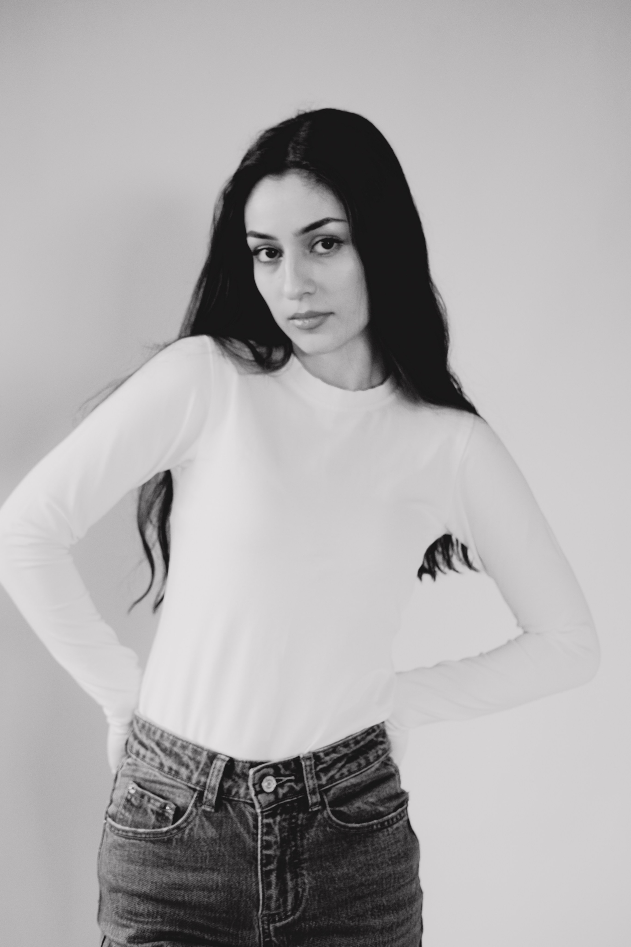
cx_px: 316
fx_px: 1393
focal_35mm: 53
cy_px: 474
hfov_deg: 25.5
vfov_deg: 37.5
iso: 500
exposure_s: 1/180
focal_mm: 35
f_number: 2.8
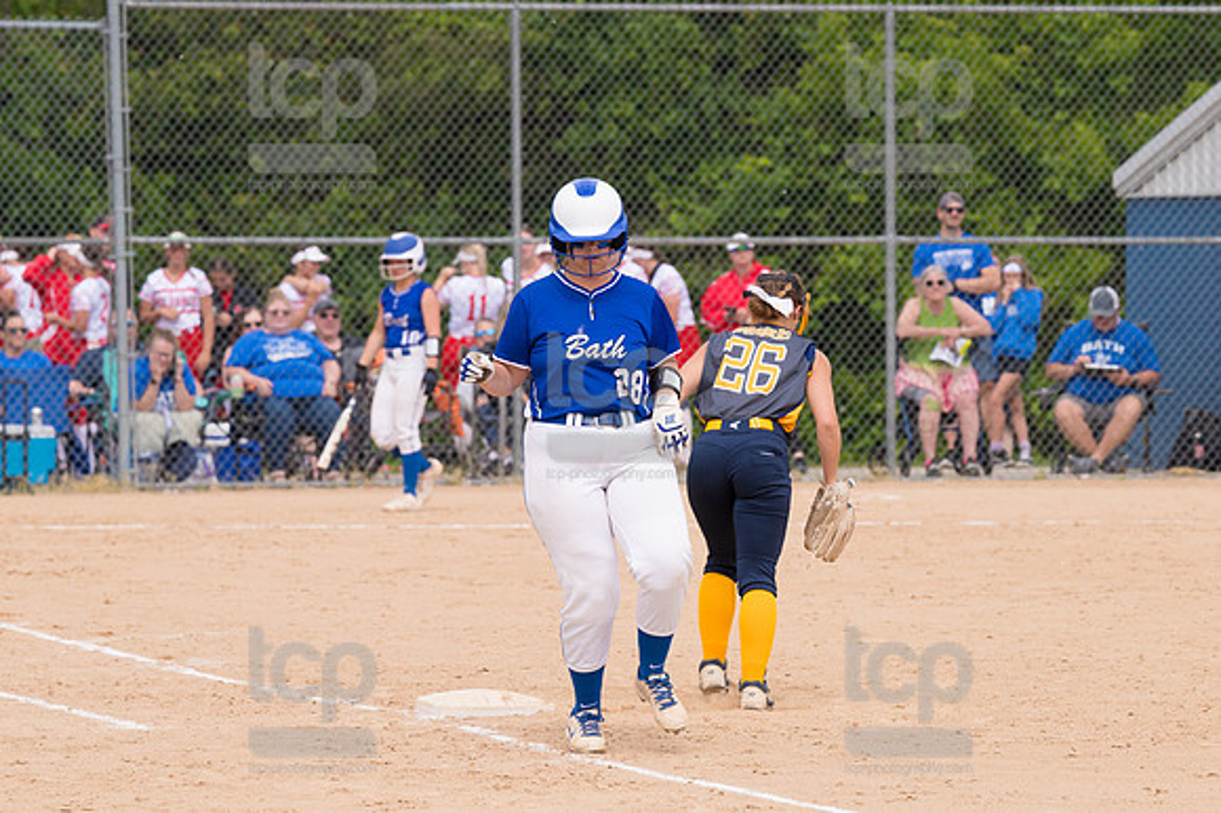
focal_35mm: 262
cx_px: 610
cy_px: 406
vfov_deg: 5.2
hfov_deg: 7.9
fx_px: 8881
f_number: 5.6
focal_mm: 175
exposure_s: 1/1600
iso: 320
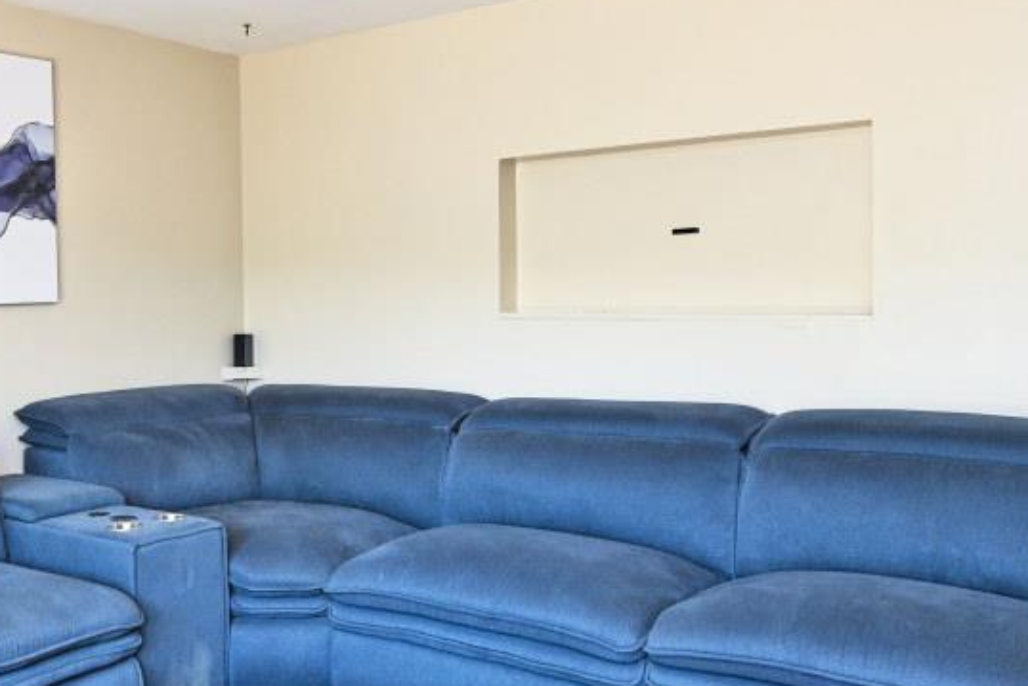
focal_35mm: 39
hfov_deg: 47.5
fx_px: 1114
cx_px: 245
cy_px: 321
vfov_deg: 34.2
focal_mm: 14
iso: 250
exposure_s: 1/60
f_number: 4
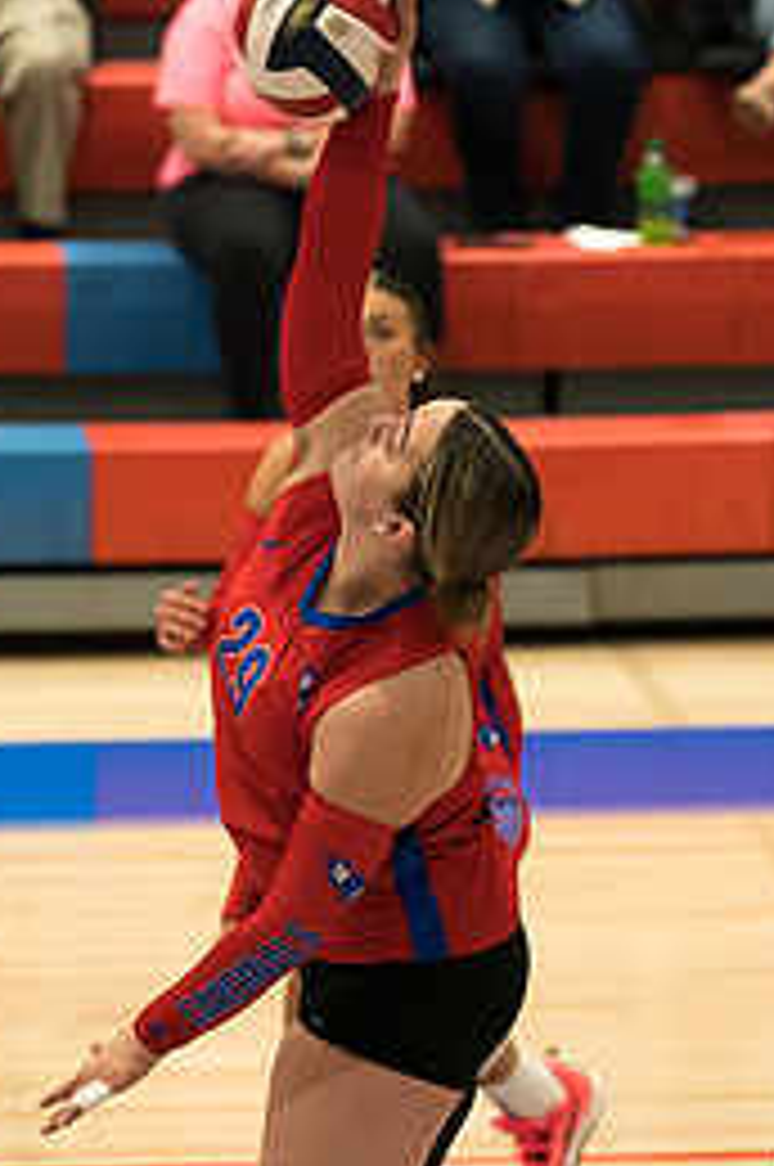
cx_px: 264
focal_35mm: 384
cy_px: 688
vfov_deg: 5.4
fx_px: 12416
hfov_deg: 3.6
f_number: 2.8
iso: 4000
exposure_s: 1/1000
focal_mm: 131
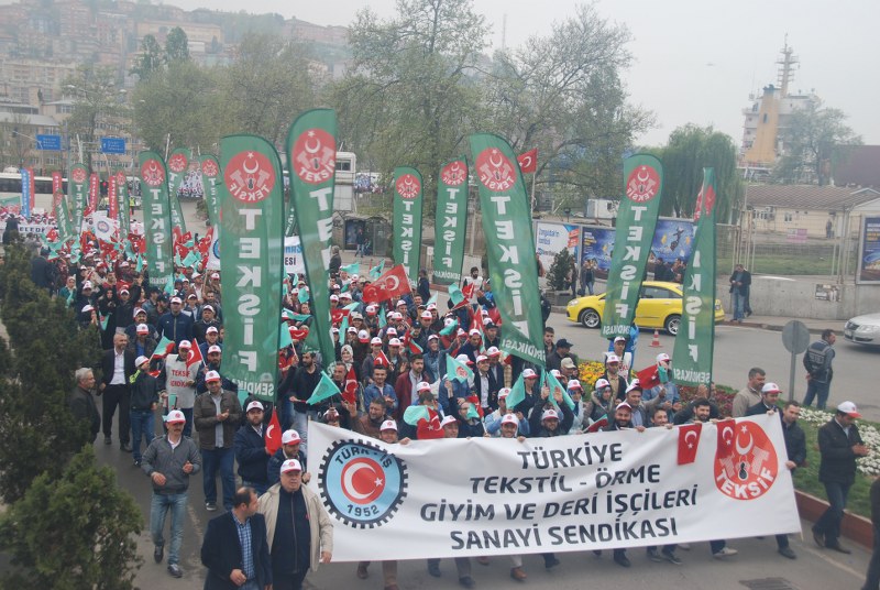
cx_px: 440
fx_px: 1065
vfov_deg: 30.9
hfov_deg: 44.9
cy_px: 295
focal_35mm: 44
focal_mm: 29
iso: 100
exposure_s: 1/160
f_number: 6.3
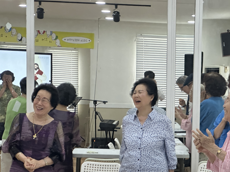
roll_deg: -1.1
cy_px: 135
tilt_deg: -3.2
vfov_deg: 11.5
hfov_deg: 15.3
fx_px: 850
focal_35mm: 128
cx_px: 168
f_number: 2.8
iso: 160
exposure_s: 1/60
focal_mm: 9
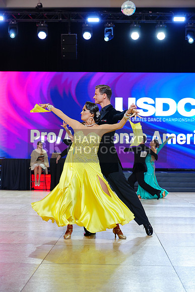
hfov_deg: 20.0
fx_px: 552
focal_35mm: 68
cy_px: 146
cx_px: 98
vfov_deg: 29.6
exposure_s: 1/400
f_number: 4
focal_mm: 68
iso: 800
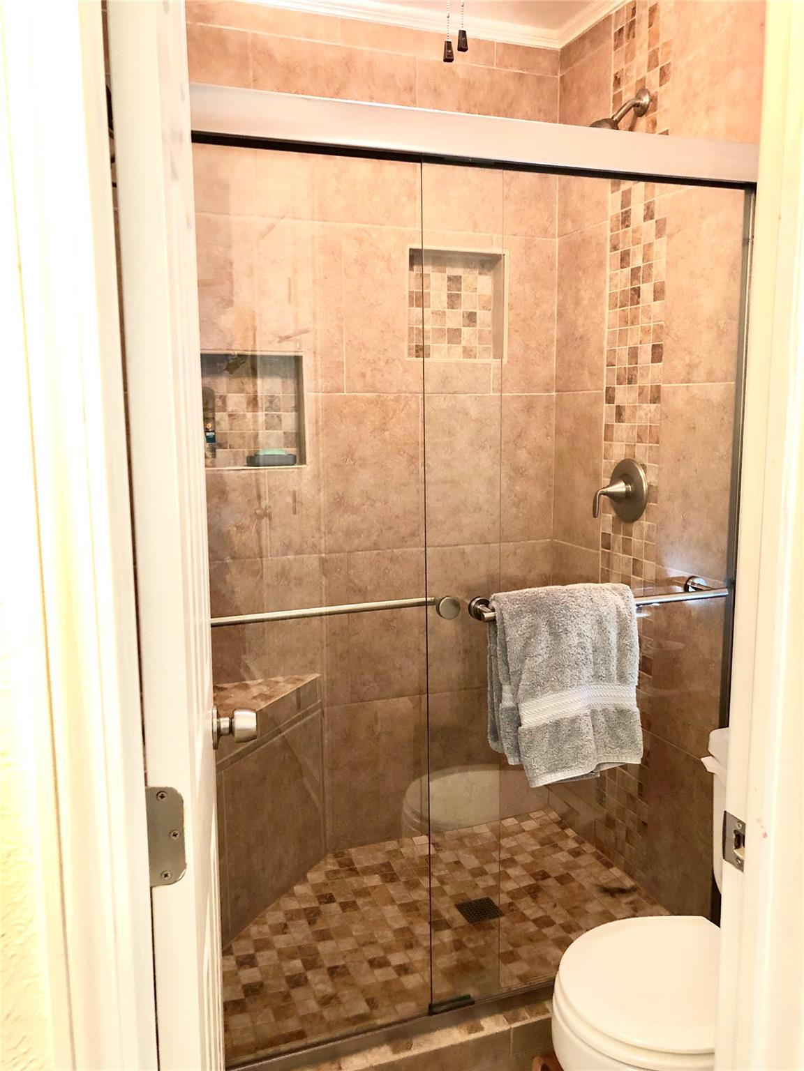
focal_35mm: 28
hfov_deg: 49.7
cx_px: 402
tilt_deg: -8.8
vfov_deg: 63.4
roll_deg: +0.7
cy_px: 536
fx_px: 867
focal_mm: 4
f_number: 1.8
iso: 50
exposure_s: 1/15
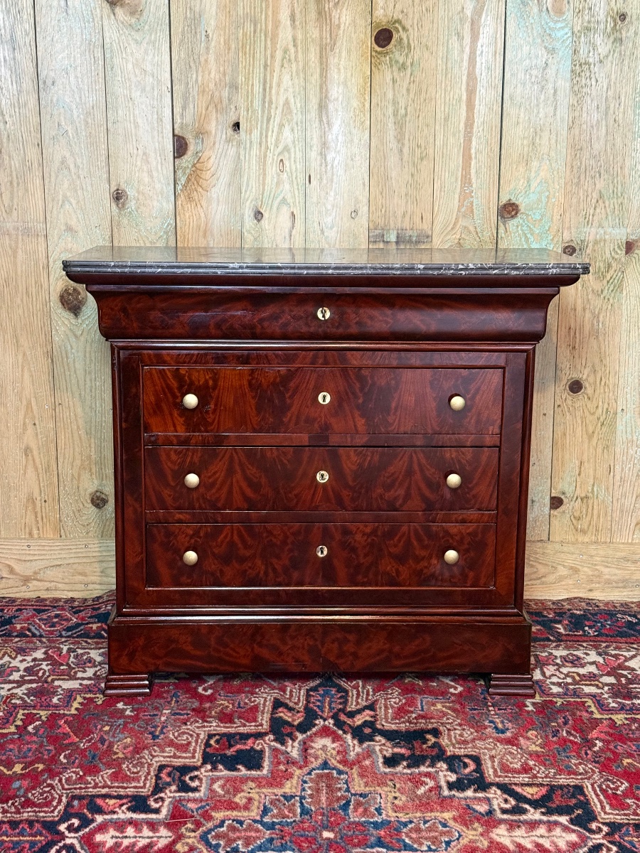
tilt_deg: -12.6
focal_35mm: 48
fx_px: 1183
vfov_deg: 39.7
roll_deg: -0.5
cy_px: 426
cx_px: 320
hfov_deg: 30.3
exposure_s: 1/33
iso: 320
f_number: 1.78
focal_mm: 6.76
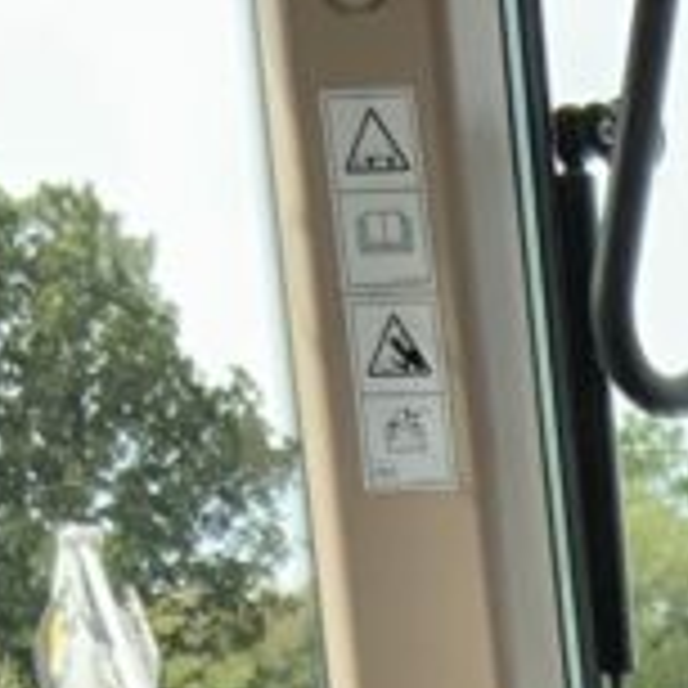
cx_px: 1300
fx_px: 3845
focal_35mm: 171
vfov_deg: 9.1
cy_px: 1686
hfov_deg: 9.6
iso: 16
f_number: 1.8
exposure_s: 1/217
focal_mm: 3
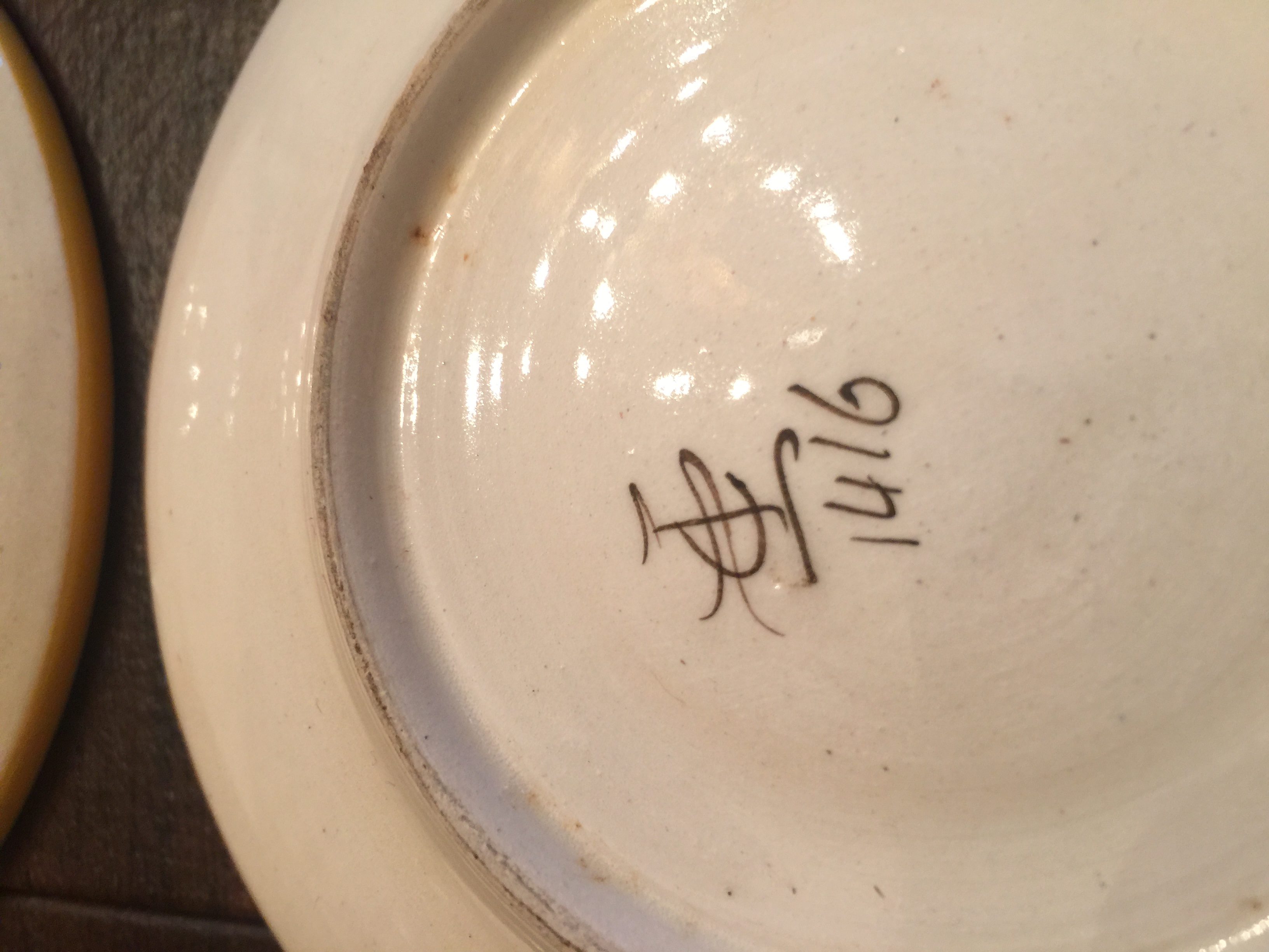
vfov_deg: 48.2
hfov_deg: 61.7
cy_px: 476
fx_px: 1063
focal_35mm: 29
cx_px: 634
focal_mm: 4.15
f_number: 2.2
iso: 50
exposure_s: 1/15
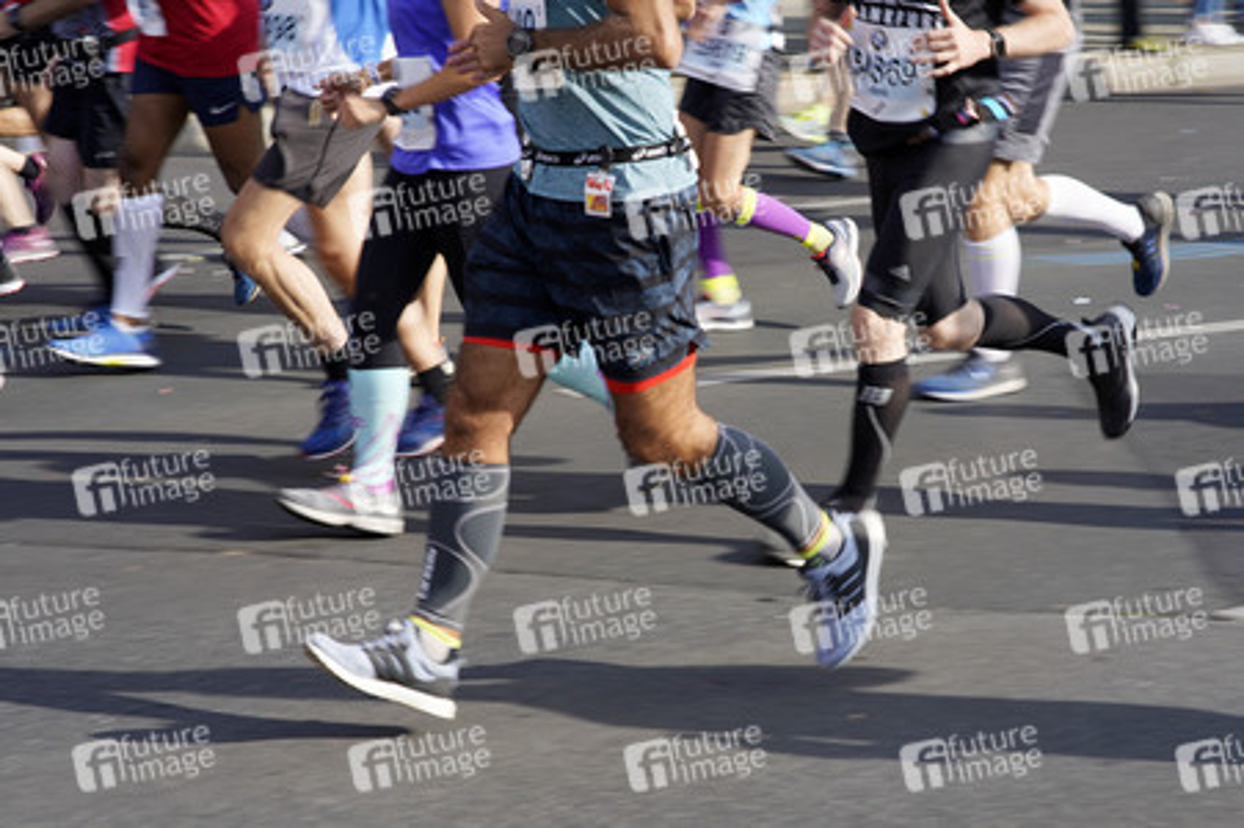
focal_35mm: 85
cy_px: 414
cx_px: 622
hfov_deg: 23.9
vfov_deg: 16.0
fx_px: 2935
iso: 100
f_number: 10
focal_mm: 85
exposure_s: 1/100
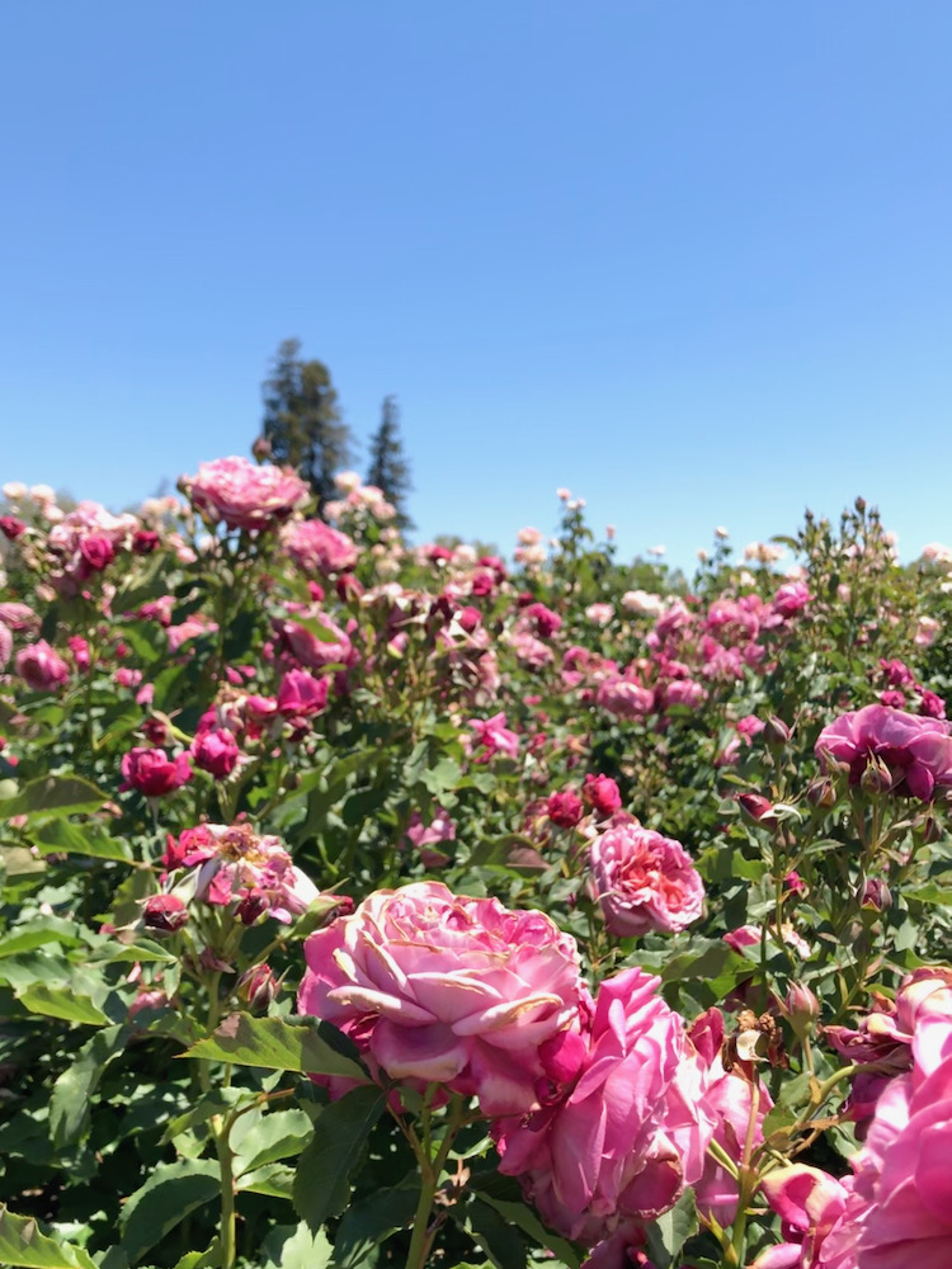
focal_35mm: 28
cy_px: 634
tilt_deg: +1.7
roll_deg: -0.7
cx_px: 476
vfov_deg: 63.4
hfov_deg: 49.7
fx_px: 1027
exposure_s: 1/934
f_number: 1.8
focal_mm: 3.99
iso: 20
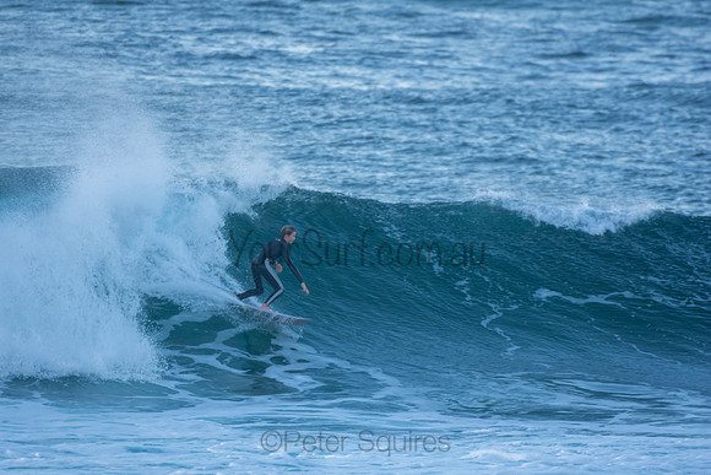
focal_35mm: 750
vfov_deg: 1.8
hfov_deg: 2.7
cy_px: 238
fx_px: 14815
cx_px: 356
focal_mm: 500
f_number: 5.6
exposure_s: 1/400
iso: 320
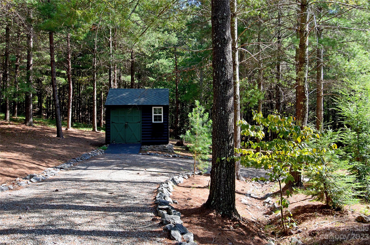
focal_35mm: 36
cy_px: 122
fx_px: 369
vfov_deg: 36.7
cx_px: 185
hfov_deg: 53.2
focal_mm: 24
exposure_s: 1/160
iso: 400
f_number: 9
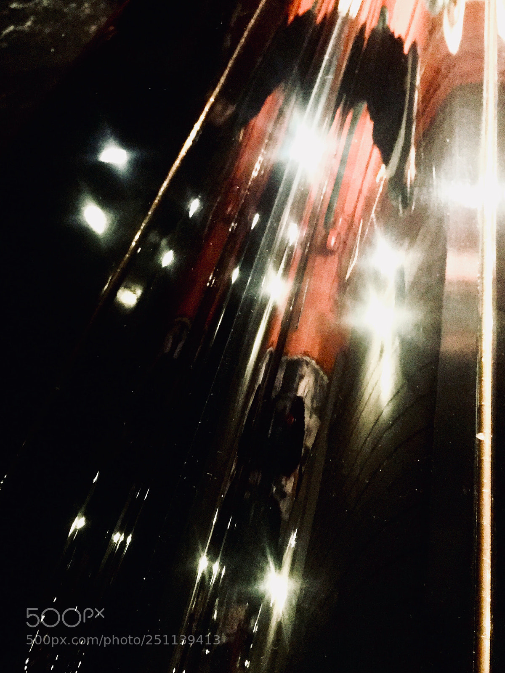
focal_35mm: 29
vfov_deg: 61.7
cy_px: 336
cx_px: 252
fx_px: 564
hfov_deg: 48.2
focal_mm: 4.15
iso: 1000
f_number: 2.2
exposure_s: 1/4
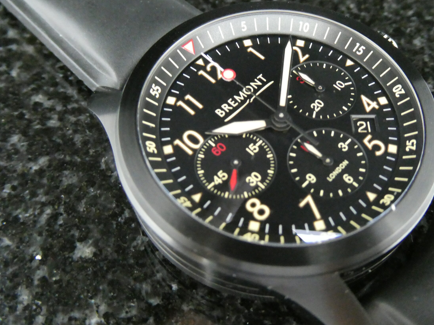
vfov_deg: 35.1
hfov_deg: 45.7
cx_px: 247
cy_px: 151
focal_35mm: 41
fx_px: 514
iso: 1600
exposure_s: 1/80
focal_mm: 6.3
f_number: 3.7
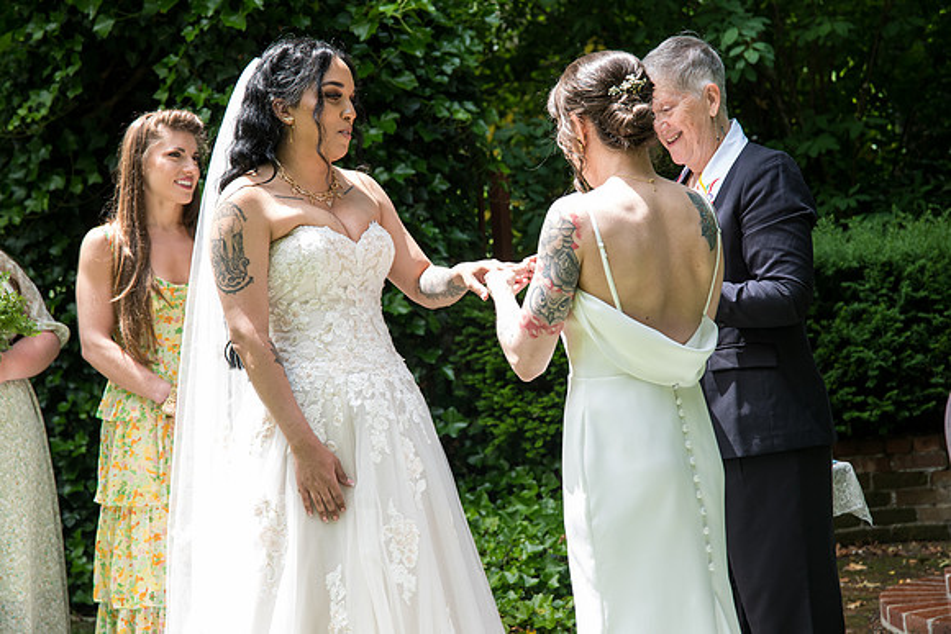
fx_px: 1850
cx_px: 476
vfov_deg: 19.5
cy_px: 317
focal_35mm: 70
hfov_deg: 28.8
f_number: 5
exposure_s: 1/400
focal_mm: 70
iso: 500
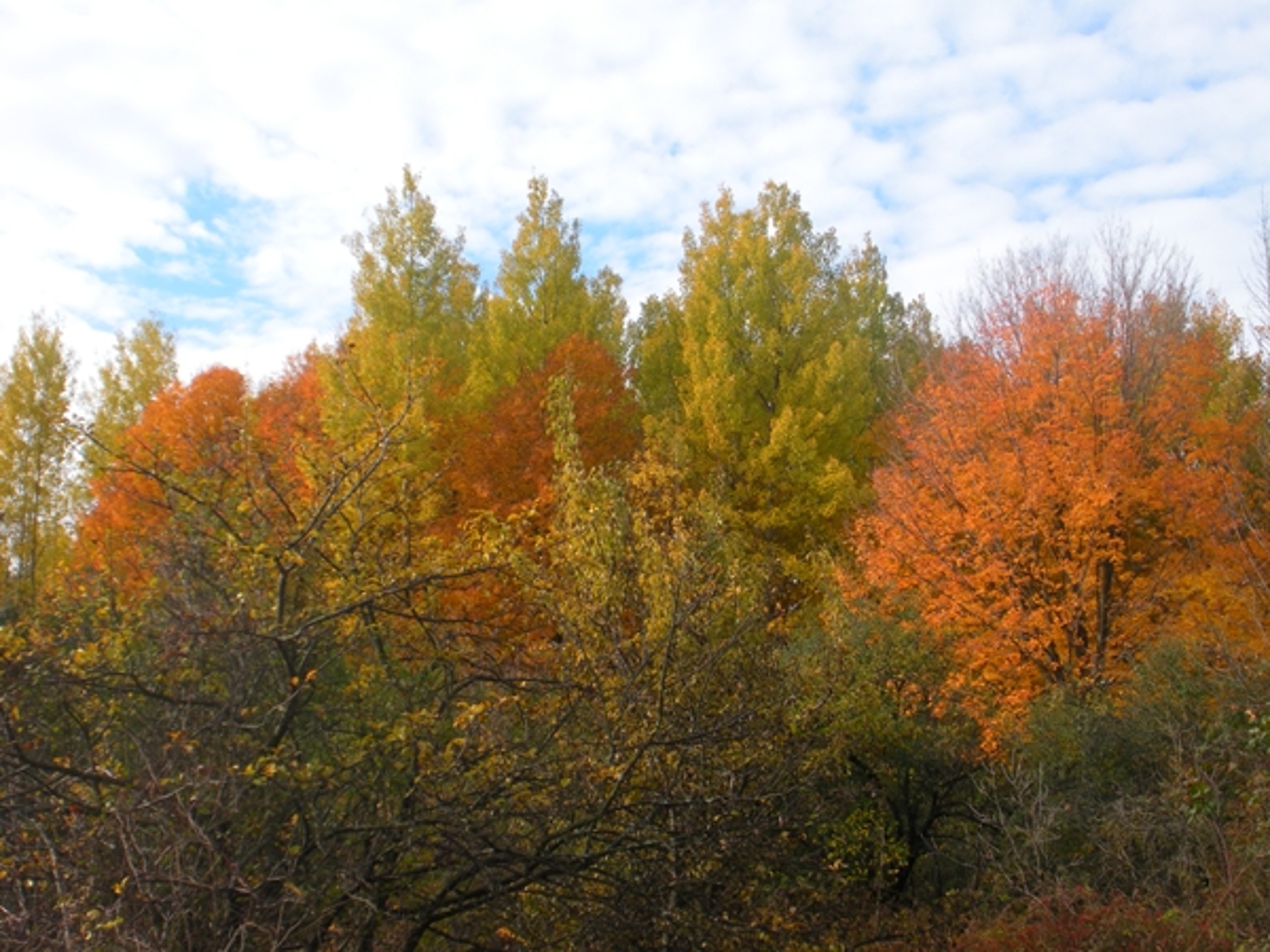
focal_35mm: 52
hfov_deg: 36.8
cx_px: 635
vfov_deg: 28.0
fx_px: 1908
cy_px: 476
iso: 64
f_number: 4.4
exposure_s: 1/170
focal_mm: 9.1
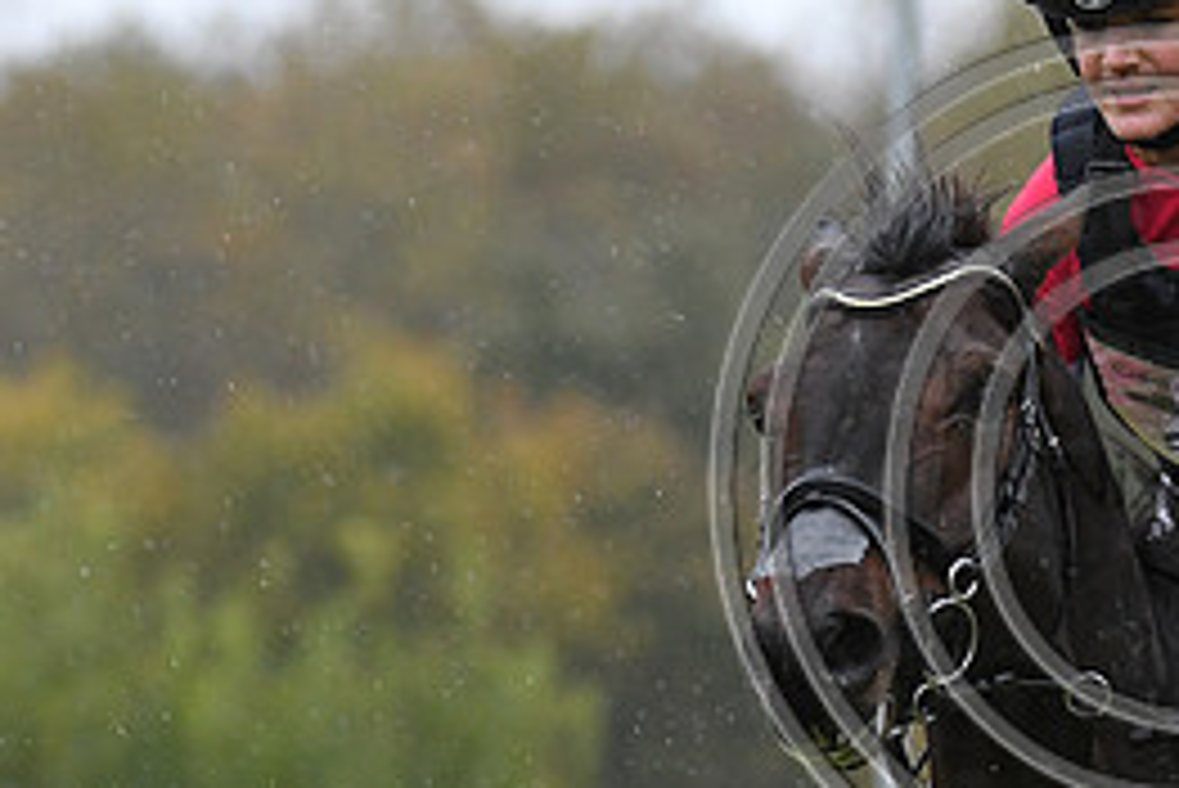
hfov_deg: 3.1
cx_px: 1125
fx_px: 21724
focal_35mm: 663
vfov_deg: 2.1
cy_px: 421
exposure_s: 1/1250
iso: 2000
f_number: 4.5
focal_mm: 200
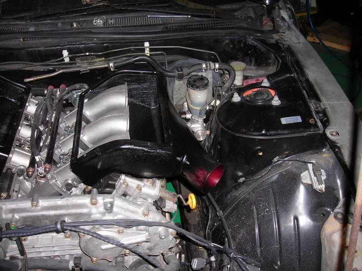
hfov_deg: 49.0
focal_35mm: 38
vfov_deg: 37.7
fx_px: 397
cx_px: 181
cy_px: 136
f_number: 3.2
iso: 87
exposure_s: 1/60.1
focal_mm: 6.3
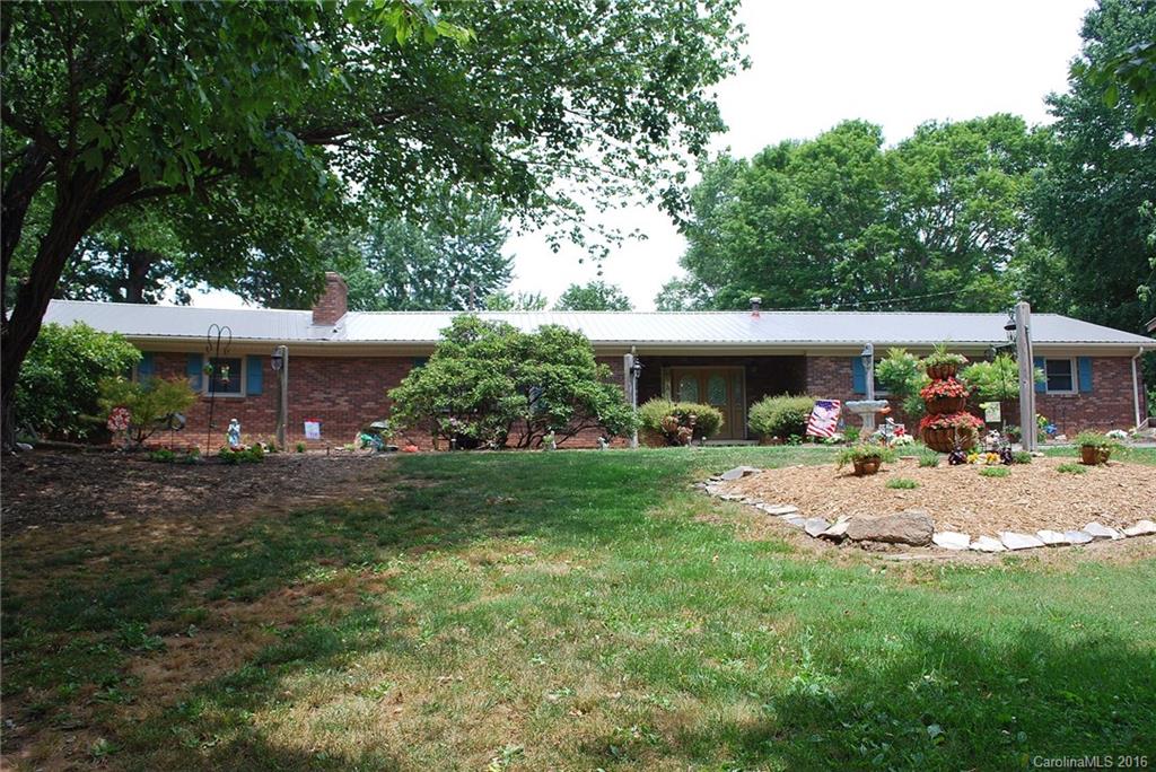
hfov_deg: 67.4
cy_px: 386
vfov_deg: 48.0
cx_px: 578
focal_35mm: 27
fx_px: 867
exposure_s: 1/160
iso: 100
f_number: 6.3
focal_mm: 18
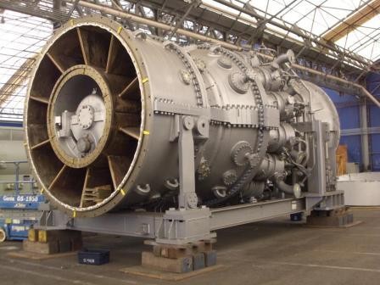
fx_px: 516
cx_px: 190
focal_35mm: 47
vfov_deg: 30.9
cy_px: 142
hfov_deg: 40.4
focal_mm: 7.6
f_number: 3
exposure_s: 1/30
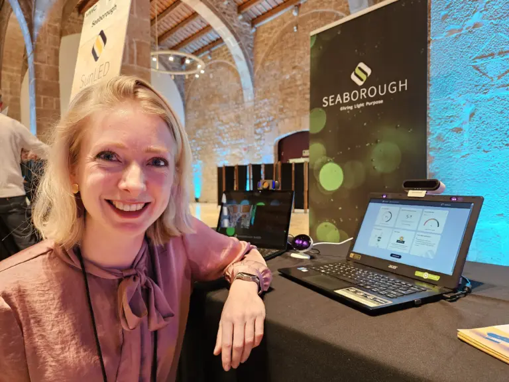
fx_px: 338
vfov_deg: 58.9
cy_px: 191
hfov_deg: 73.9
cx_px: 254
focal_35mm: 23
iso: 250
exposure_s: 1/34
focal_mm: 5.4
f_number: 1.8
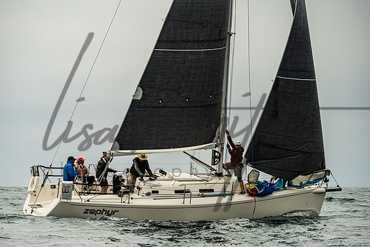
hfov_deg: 10.2
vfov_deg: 6.8
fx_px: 2076
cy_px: 140
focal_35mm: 202
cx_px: 164
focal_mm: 175
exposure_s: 1/2500
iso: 400
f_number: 6.3
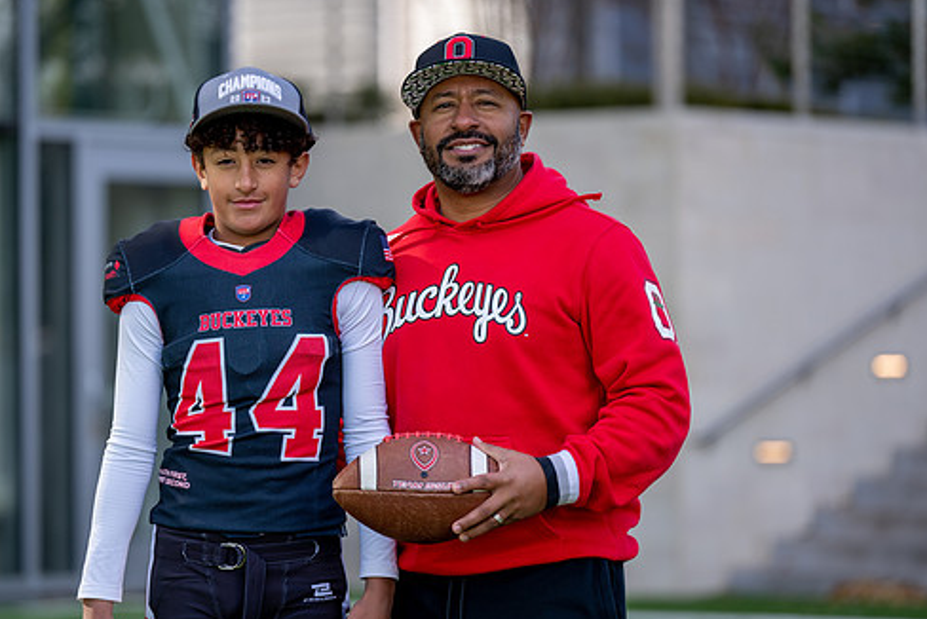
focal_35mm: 170
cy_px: 345
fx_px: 4380
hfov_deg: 12.1
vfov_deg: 8.1
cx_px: 391
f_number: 2.8
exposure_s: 1/500
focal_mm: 143
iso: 100
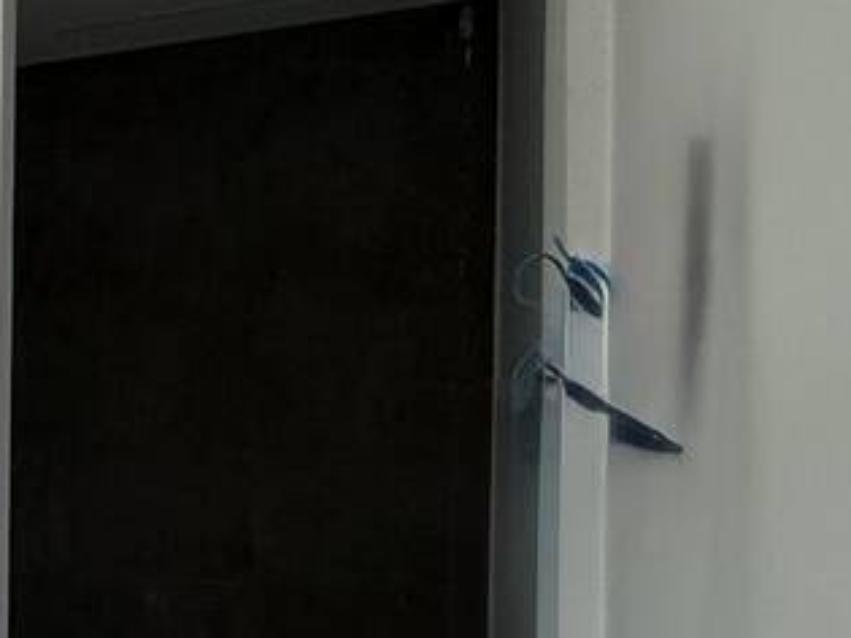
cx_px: -946
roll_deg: -0.6
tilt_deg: +0.1
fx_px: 1573
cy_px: 541
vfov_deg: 22.5
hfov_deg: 17.8
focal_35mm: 64
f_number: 2.2
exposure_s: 1/288
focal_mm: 2.22
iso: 50
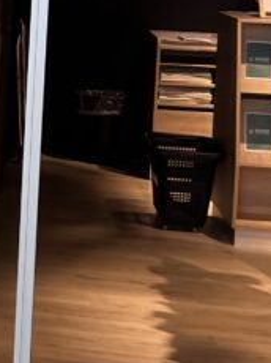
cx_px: -249
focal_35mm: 116
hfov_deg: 11.6
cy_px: 16
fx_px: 1213
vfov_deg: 16.7
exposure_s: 1/100
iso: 80
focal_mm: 5.7
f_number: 1.5
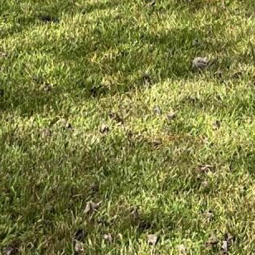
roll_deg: +0.5
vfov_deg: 10.0
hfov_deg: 11.7
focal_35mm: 149
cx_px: 61
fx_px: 1242
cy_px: -387
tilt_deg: +2.0
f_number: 1.5
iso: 50
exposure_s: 1/2915
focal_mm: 5.7
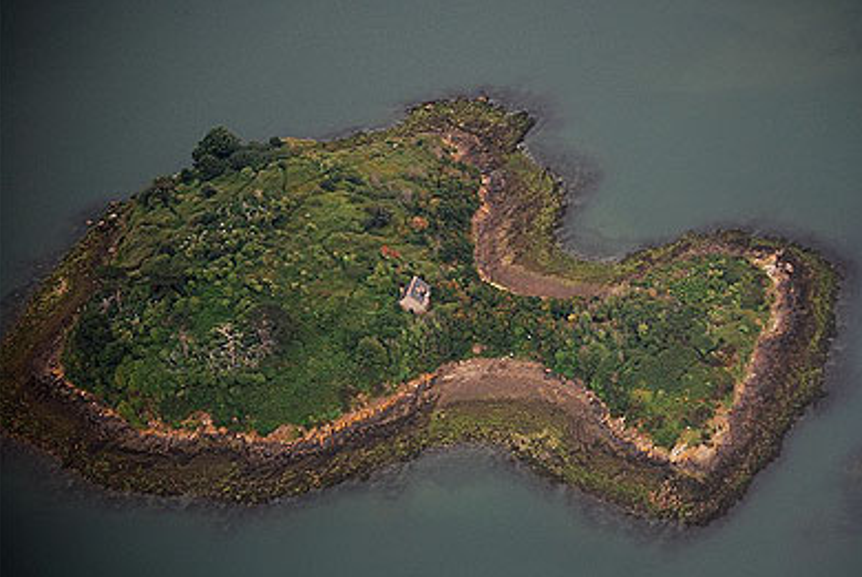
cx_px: 495
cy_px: 312
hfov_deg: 12.5
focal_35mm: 165
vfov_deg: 8.4
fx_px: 3945
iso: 200
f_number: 4.8
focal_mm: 95
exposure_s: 1/125
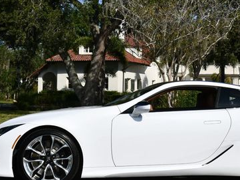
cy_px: 75
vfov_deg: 17.9
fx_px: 568
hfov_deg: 23.7
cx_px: 171
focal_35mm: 82
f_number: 9
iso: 100
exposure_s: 1/320
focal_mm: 24
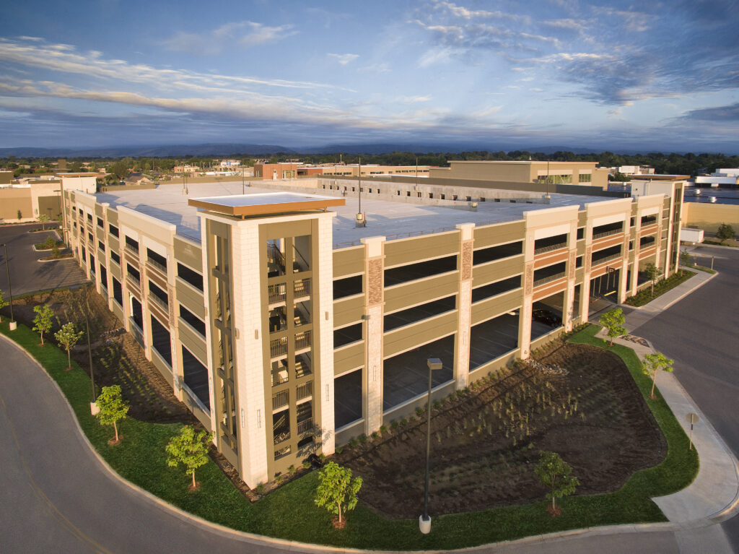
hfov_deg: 81.8
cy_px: 277
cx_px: 370
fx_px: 427
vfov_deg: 65.9
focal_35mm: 20
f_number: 2.8
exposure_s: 1/120
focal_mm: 3.61
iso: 400
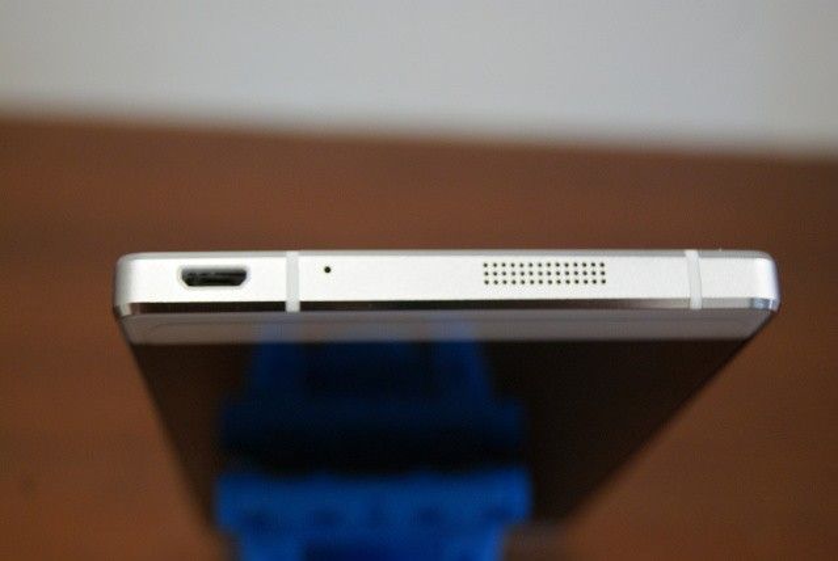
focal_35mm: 68
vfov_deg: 20.2
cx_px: 419
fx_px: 1573
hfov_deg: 29.8
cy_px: 280
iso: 400
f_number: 5.6
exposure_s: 1/20
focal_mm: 45
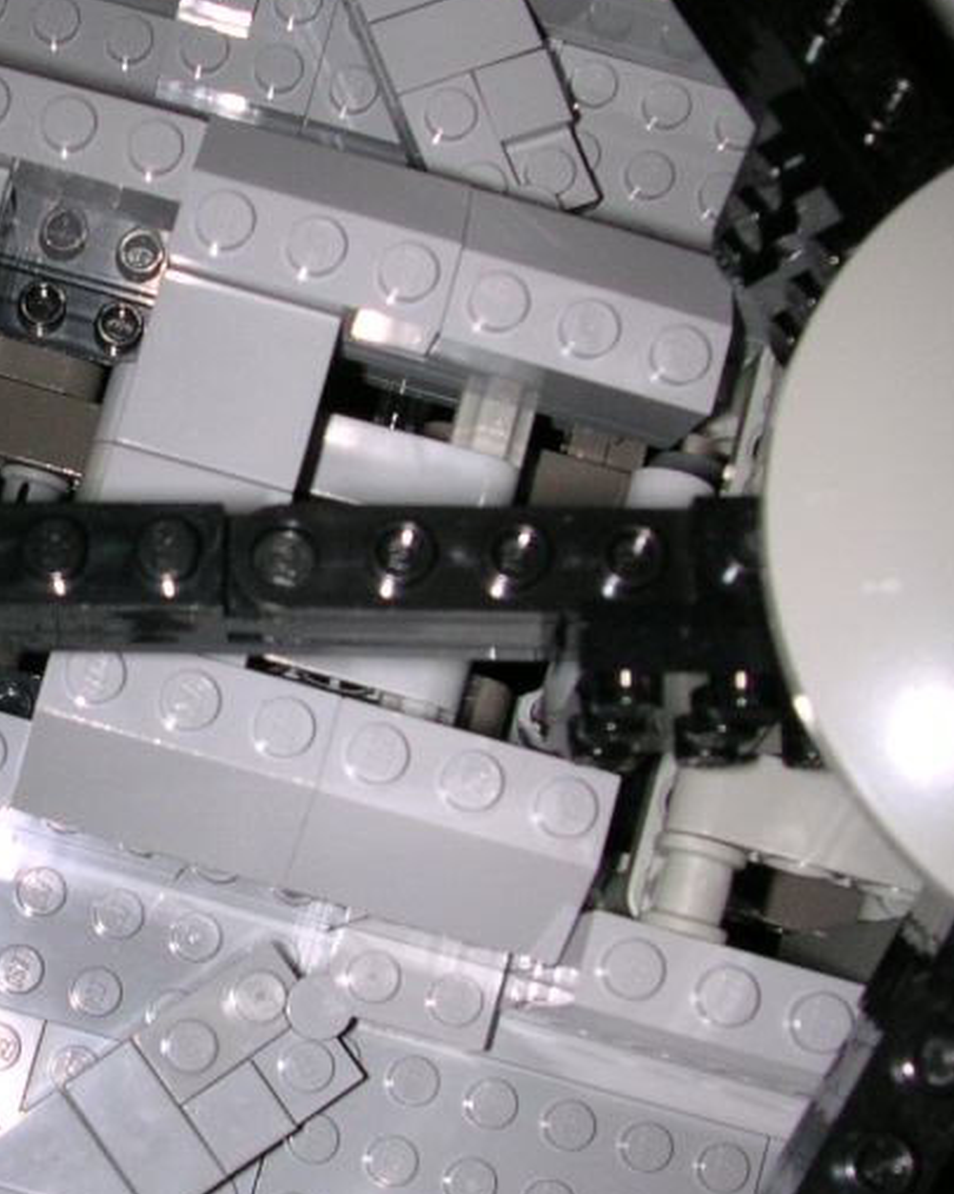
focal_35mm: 73
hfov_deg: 20.3
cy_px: 681
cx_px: -9
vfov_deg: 26.1
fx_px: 2579
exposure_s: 1/60
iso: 100
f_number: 4.5
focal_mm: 5.6
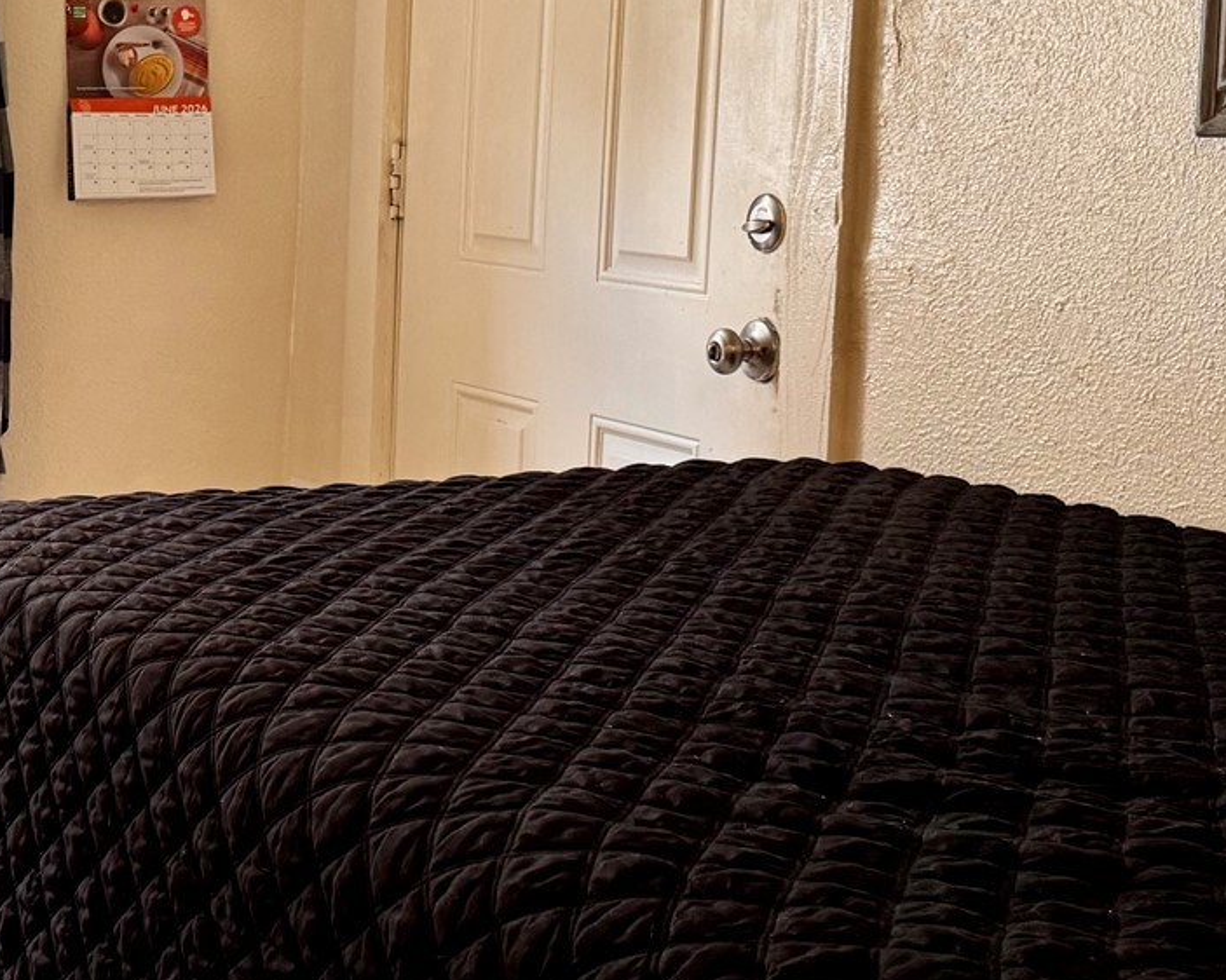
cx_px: 61
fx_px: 2322
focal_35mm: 64
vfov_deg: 23.8
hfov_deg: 28.2
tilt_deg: -7.1
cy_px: 377
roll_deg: -1.5
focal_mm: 6.76
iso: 250
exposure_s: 1/60
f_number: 1.78
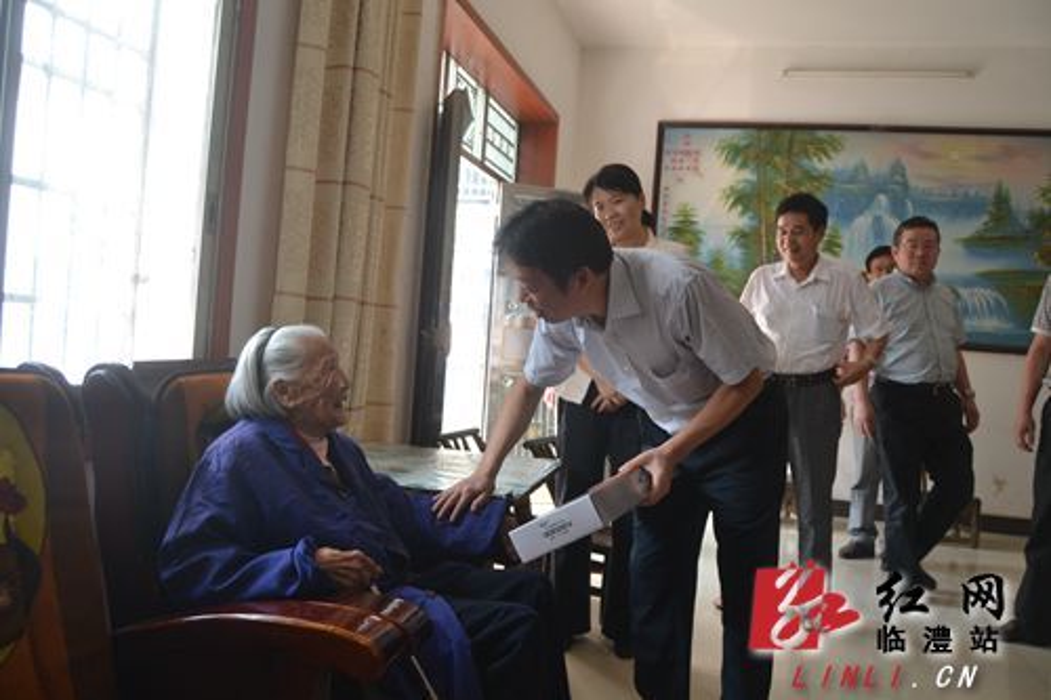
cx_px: 526
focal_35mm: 57
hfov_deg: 35.1
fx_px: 1663
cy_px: 350
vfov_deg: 23.8
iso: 320
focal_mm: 38
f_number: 5.6
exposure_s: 1/125
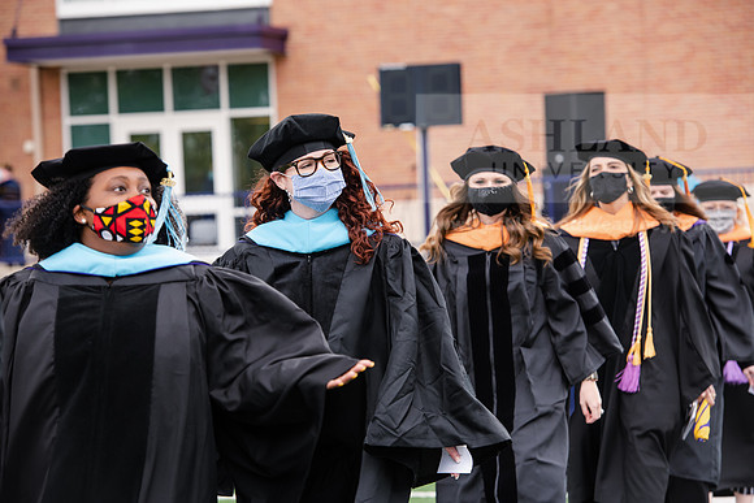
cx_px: 377
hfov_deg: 14.7
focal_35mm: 140
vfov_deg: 9.8
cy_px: 252
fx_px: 2933
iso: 500
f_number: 5.6
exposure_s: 1/400
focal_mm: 140
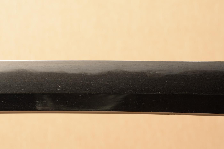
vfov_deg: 9.6
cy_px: 74
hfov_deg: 14.4
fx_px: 886
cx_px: 112
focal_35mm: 142
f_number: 11
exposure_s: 1/2
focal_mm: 95
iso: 400
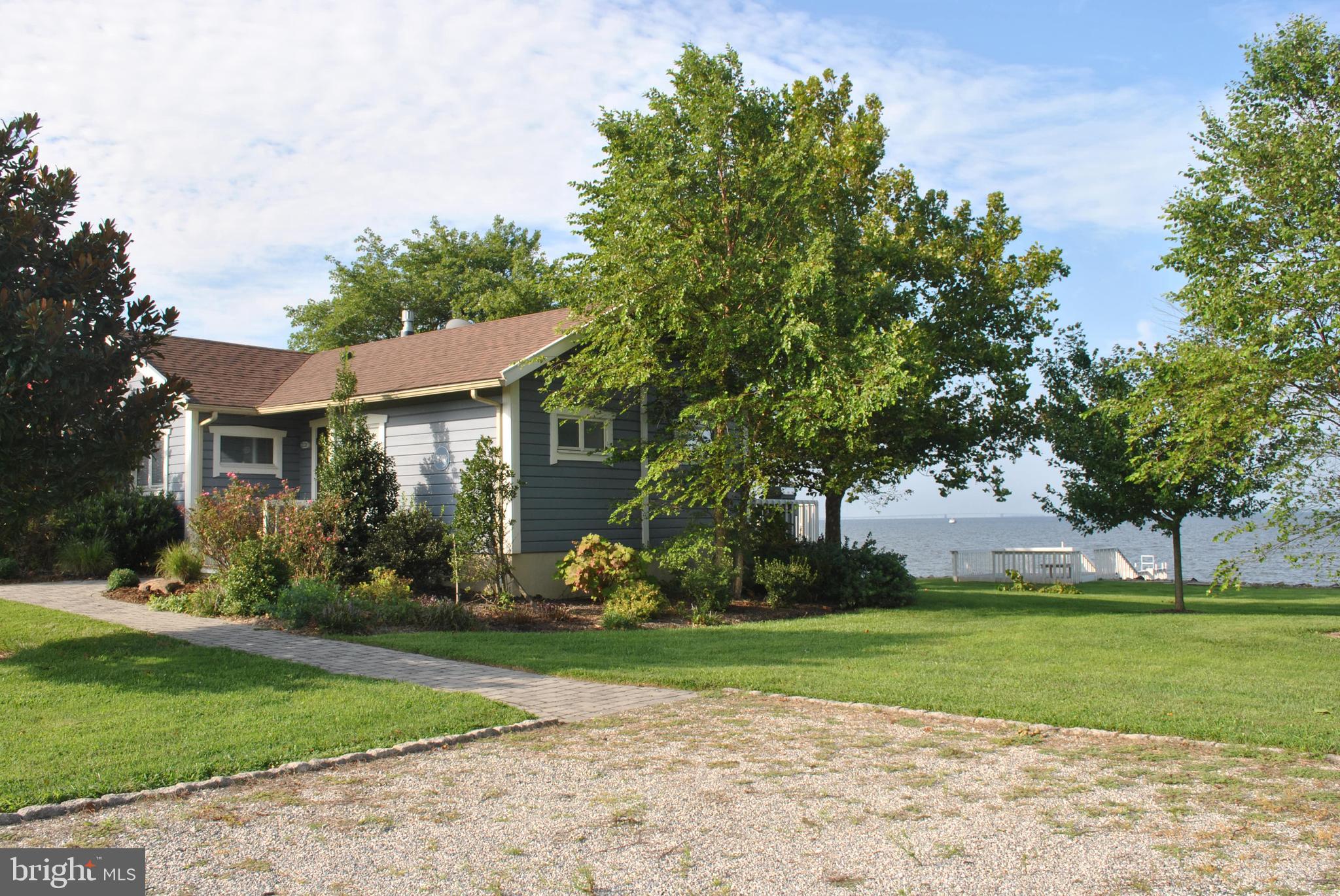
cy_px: 448
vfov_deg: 43.7
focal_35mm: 30
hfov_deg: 61.9
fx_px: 1118
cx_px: 670
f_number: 3.8
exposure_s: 1/125
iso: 160
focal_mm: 20
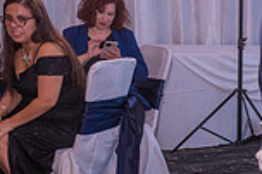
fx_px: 945
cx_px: 450
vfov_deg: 10.4
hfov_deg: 14.2
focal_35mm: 130
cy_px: 178
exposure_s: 1/125
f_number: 3.5
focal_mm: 34
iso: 1600
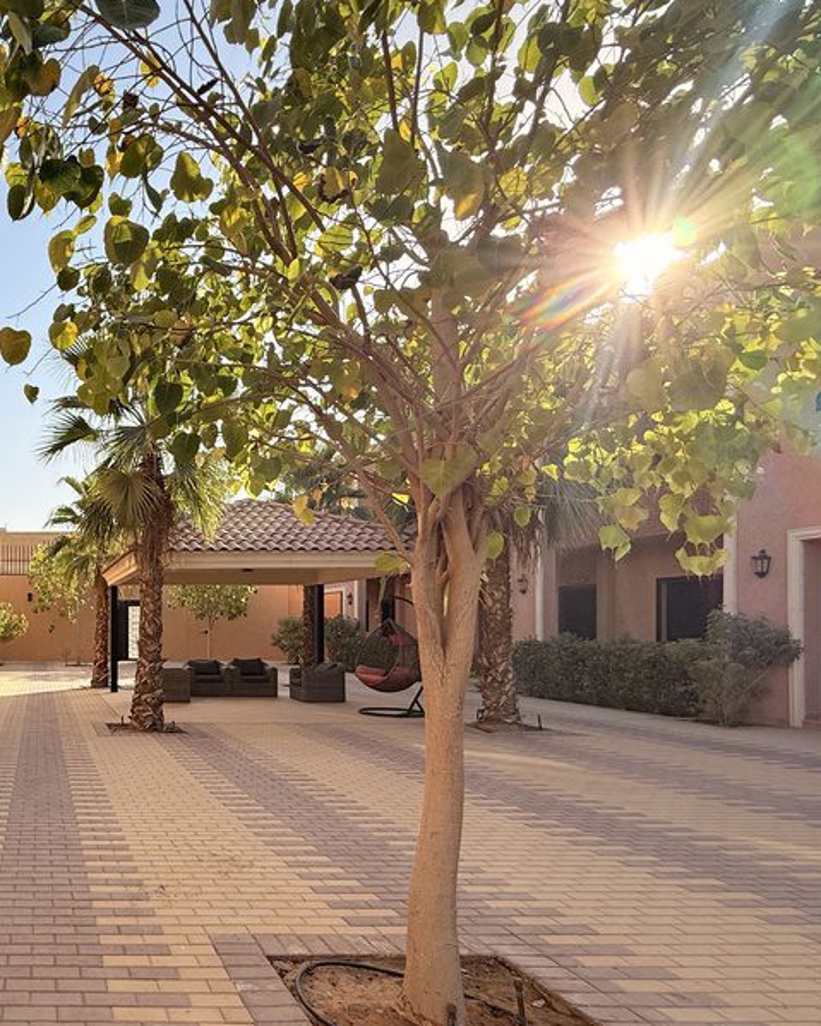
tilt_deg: -0.3
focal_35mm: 23
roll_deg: +0.6
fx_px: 699
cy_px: 629
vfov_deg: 71.6
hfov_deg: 51.5
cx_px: 41
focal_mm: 2.22
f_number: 2.2
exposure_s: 1/1068
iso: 50
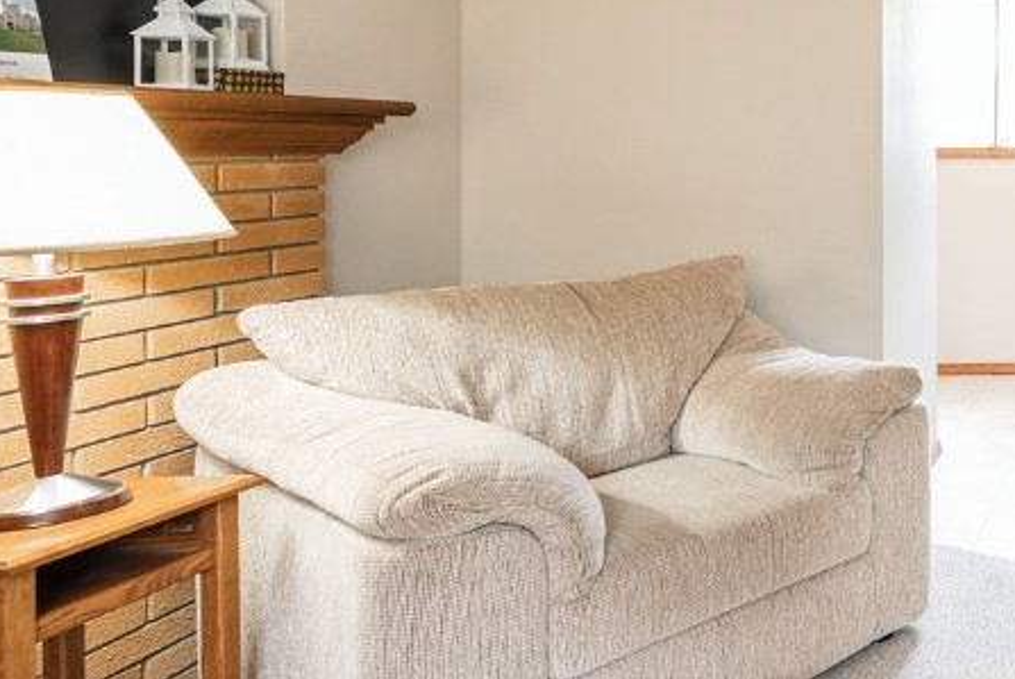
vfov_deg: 35.7
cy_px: 136
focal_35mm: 36
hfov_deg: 39.1
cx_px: 1210
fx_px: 1016
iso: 200
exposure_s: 1.6
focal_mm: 14
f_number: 8
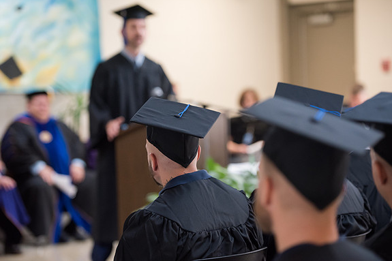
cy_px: 130
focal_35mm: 117
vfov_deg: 11.7
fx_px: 1274
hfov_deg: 17.5
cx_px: 197
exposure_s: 1/200
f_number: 2.8
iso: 4000
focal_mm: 116
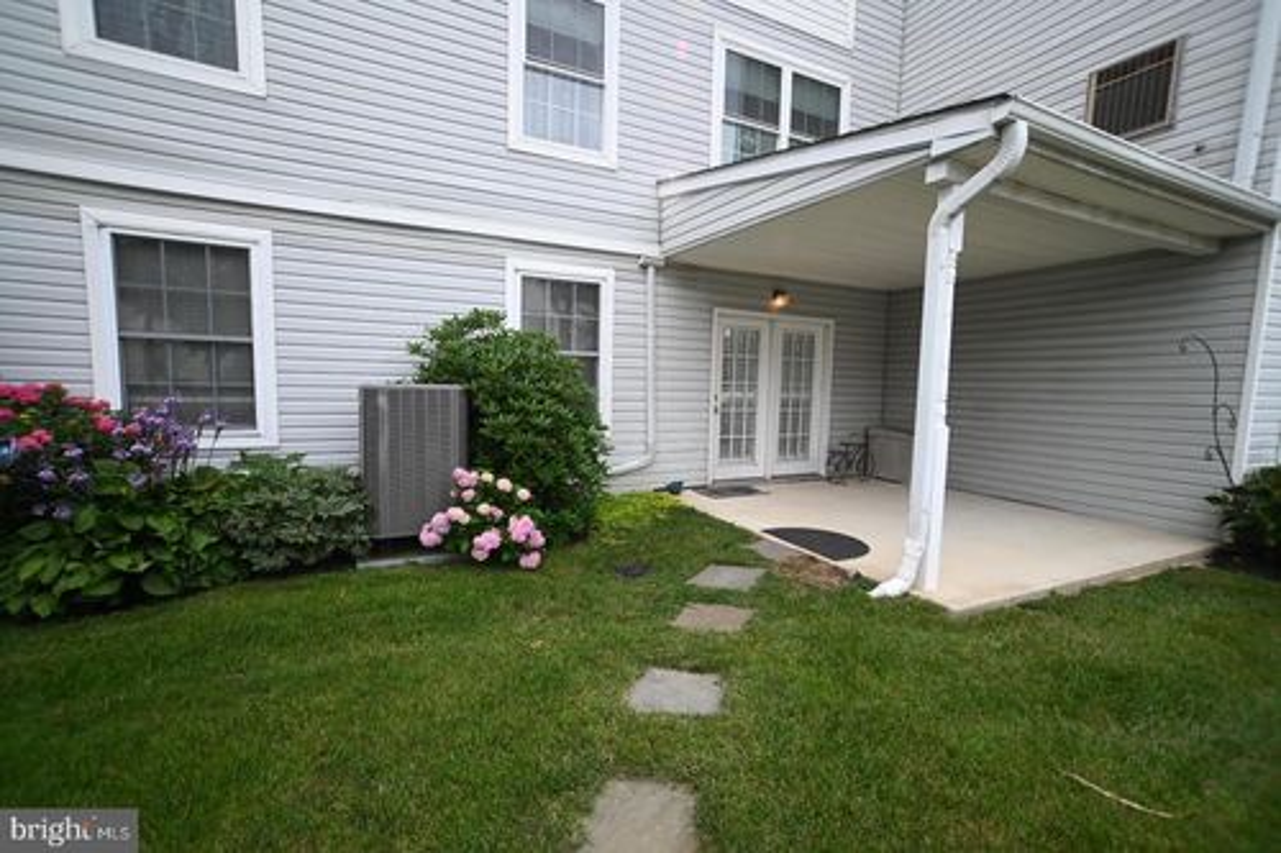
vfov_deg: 70.4
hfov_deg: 93.3
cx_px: 640
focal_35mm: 17
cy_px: 426
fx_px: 605
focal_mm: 17
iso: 160
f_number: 5.3
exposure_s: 1/250
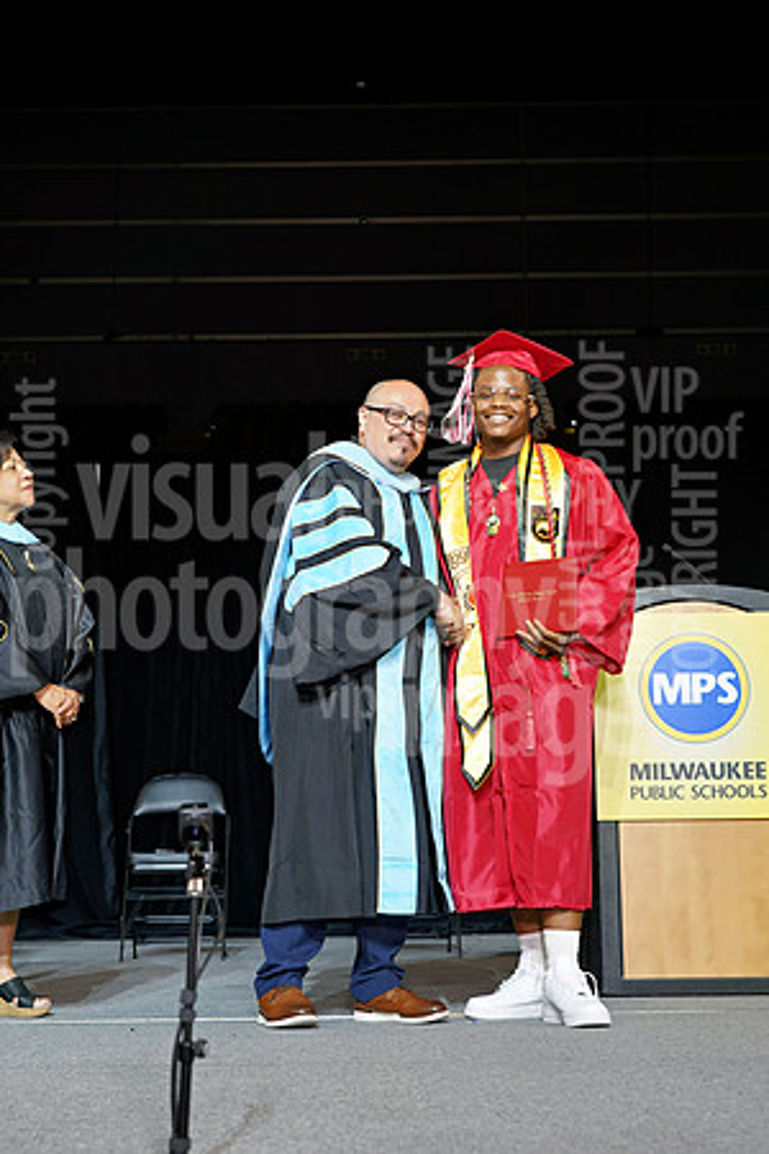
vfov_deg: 38.9
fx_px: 1634
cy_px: 577
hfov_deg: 26.5
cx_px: 384
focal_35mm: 51
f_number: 5.6
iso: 500
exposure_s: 1/80
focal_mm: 51
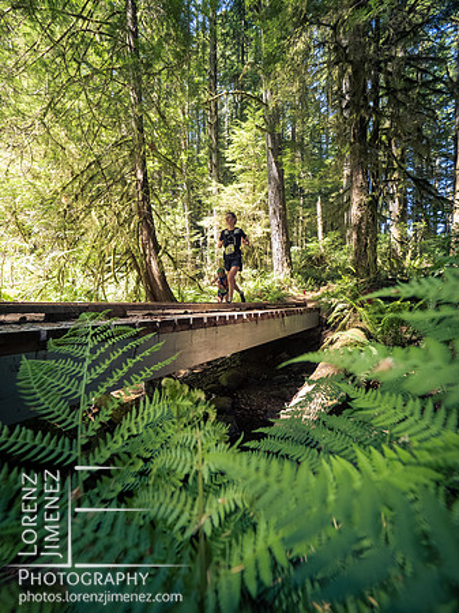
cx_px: 230
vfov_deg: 102.1
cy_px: 306
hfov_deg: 85.6
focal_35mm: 14
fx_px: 248
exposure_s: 1/500
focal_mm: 7
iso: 1600
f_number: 4
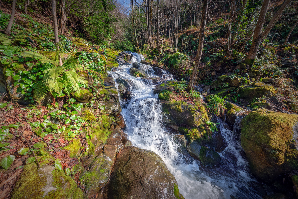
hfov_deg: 112.6
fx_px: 99
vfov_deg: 90.0
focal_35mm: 12
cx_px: 149
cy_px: 100
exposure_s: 1/110
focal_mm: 8
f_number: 11
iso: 500
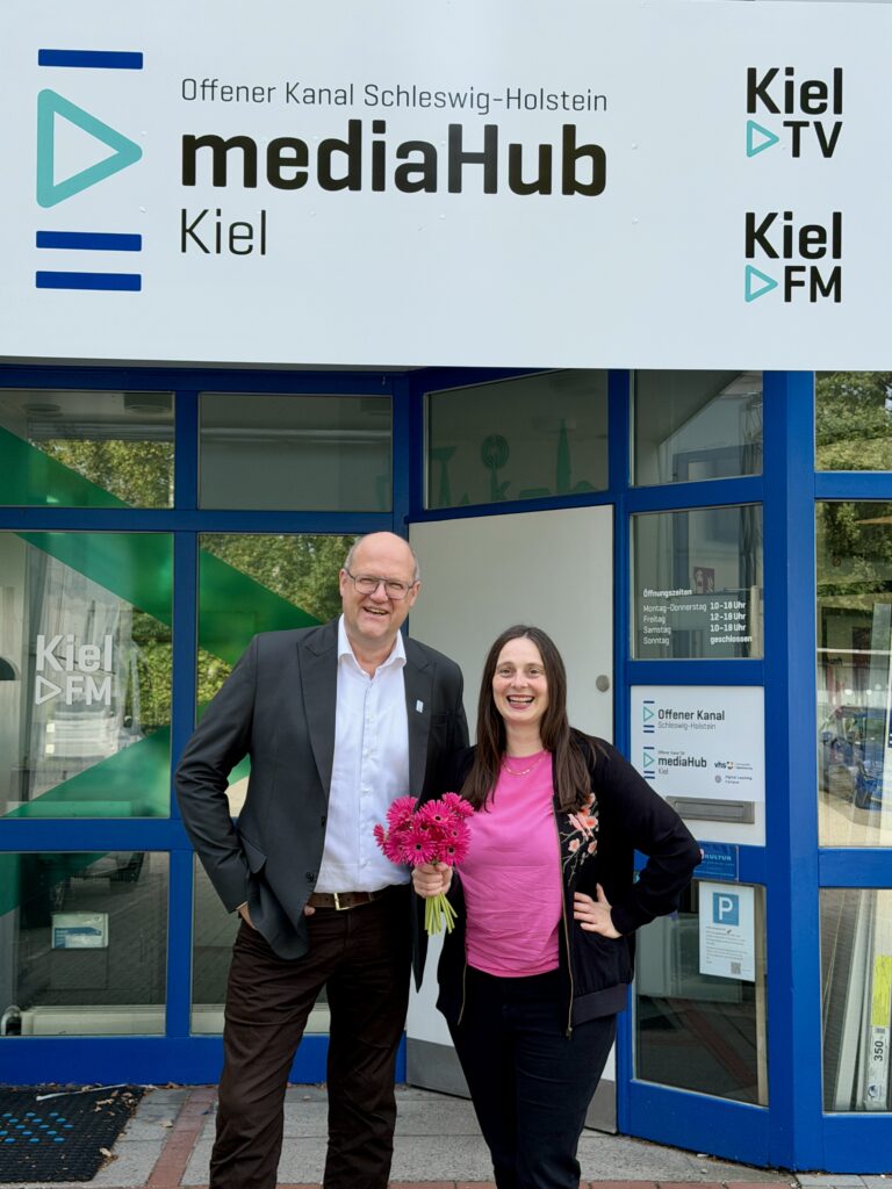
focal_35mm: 48
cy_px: 594
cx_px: 446
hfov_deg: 30.3
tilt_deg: +3.3
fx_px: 1649
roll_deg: -0.6
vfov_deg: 39.7
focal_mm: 6.76
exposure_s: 1/951
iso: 64
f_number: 1.78
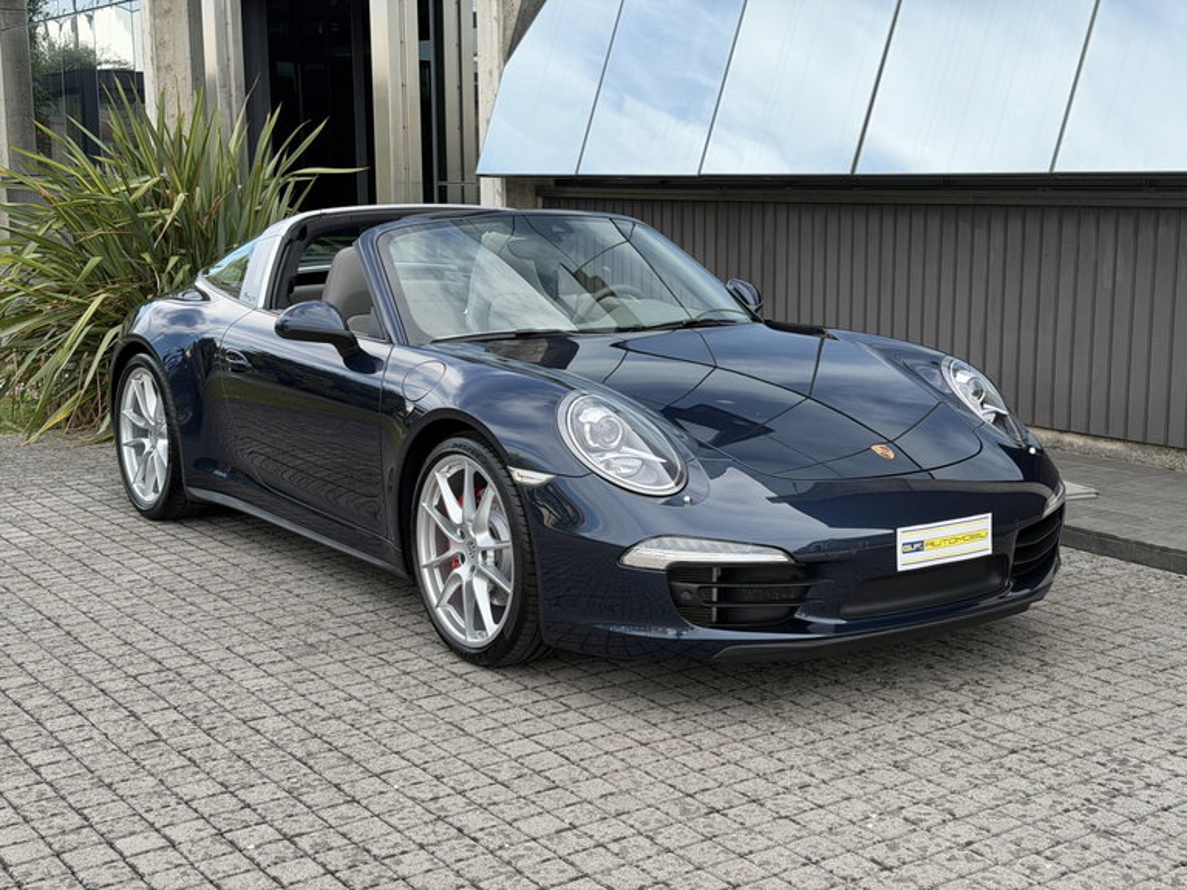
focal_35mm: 48
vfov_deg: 30.3
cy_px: 445
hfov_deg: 39.7
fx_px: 1646
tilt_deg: -9.2
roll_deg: -0.7
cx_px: 594
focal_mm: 6.76
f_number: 1.78
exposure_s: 1/865
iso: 64
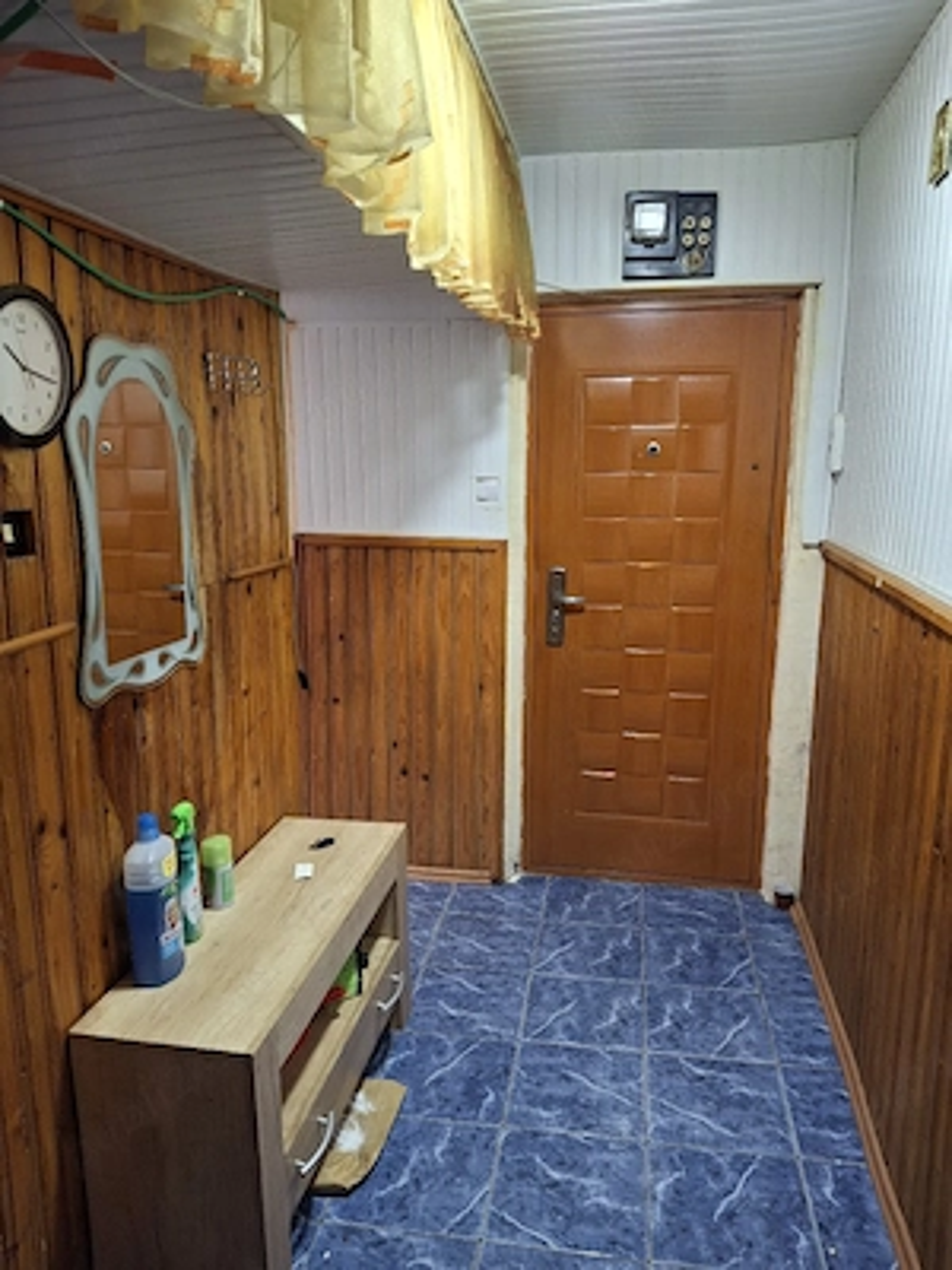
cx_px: 476
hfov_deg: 54.9
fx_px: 917
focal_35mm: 25
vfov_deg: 69.4
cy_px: 635
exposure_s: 1/50
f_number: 1.8
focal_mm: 4.69
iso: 160
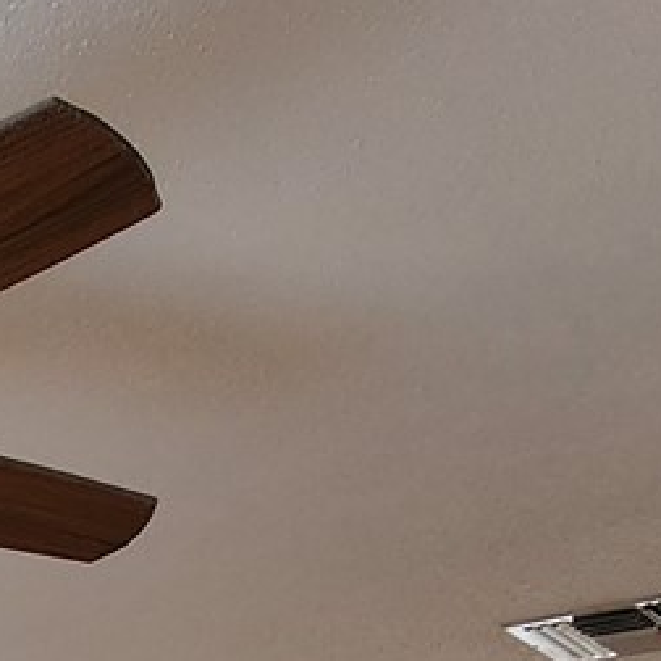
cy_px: 1230
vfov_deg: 18.1
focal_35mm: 73
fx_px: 1577
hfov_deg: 20.5
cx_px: -310
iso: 100
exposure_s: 1/60
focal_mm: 2.2
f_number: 2.2
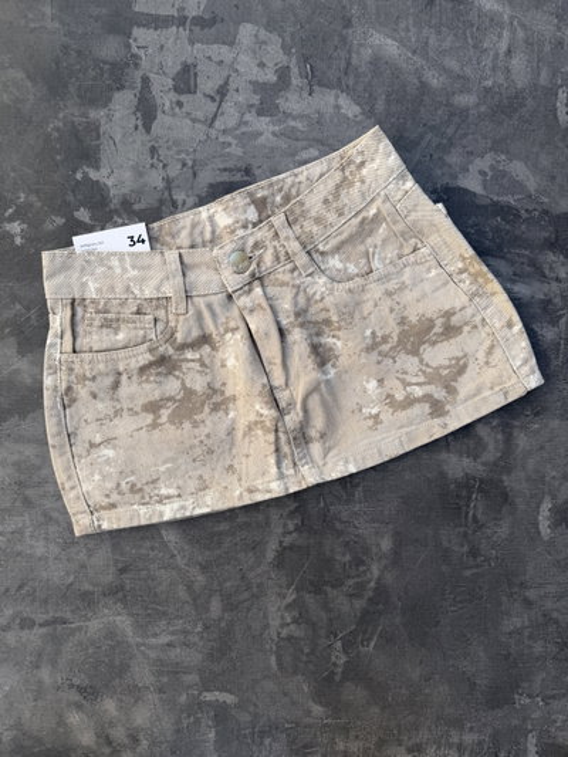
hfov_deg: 56.8
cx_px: 284
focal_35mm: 24
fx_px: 525
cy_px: 378
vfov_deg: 71.6
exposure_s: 1/992
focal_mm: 6.76
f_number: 1.78
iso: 80
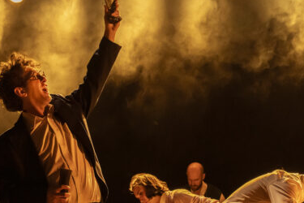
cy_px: 201
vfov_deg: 16.3
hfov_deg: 24.6
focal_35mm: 82
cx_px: 101
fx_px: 692
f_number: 3.5
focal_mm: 30
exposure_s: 1/60
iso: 2500
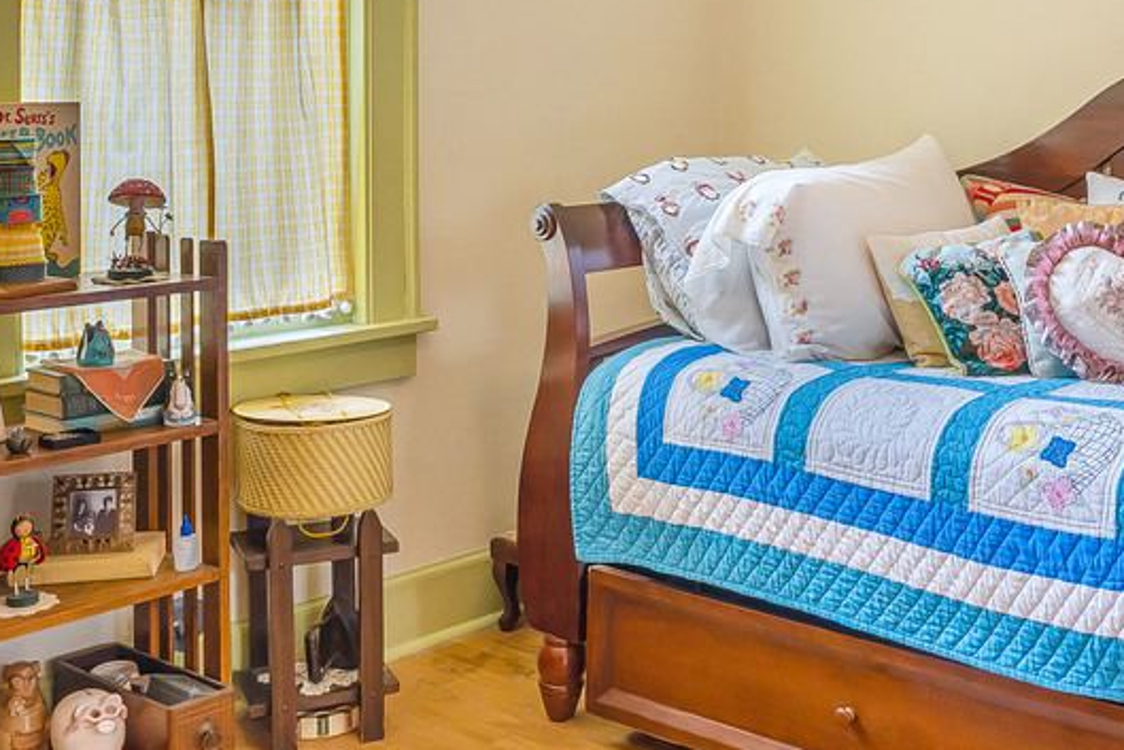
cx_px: 846
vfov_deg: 26.7
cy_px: 96
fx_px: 1530
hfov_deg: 39.2
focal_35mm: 49
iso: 320
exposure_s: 1/1.25
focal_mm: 16
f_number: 9
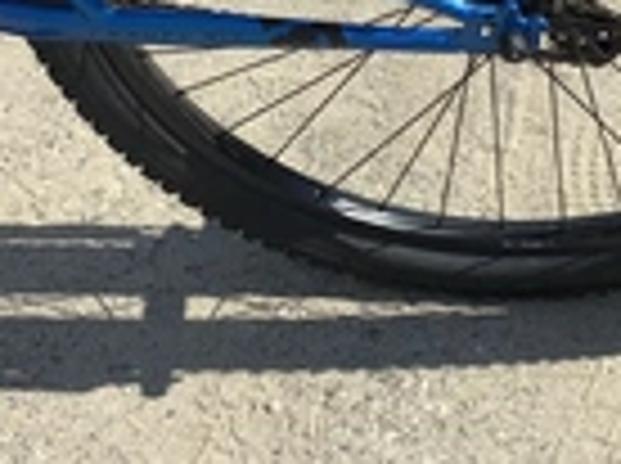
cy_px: 27
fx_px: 1612
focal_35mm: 90
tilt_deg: -39.2
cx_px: 441
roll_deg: -2.4
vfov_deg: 16.1
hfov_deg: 21.7
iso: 25
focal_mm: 3.3
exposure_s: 1/1274
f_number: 2.4
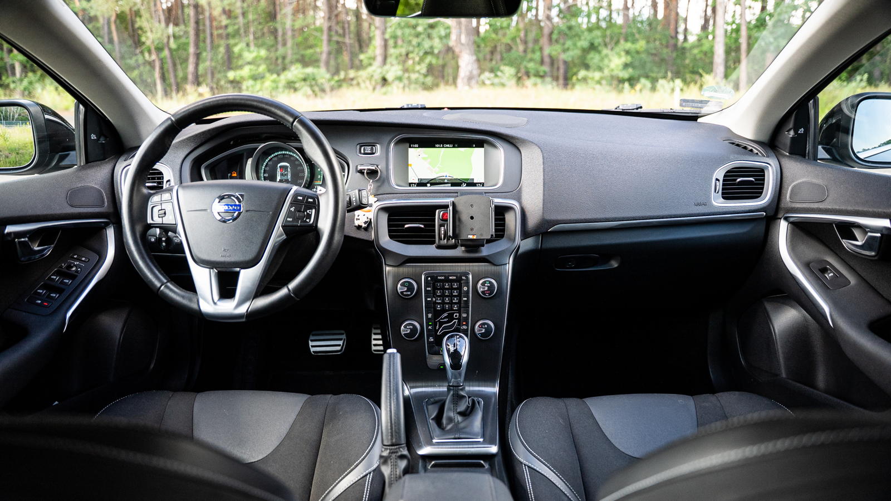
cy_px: 250
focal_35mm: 25
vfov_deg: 45.6
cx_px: 446
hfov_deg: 73.6
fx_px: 595
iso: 640
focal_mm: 24
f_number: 2.8
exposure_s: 1/200
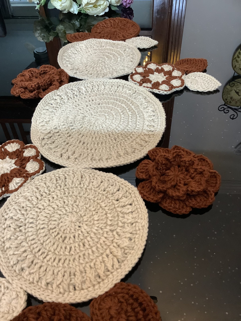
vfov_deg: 58.4
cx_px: 120
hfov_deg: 45.4
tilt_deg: -46.5
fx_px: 288
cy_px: 160
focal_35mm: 31
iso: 320
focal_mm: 3.3
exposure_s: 1/33
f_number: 2.4
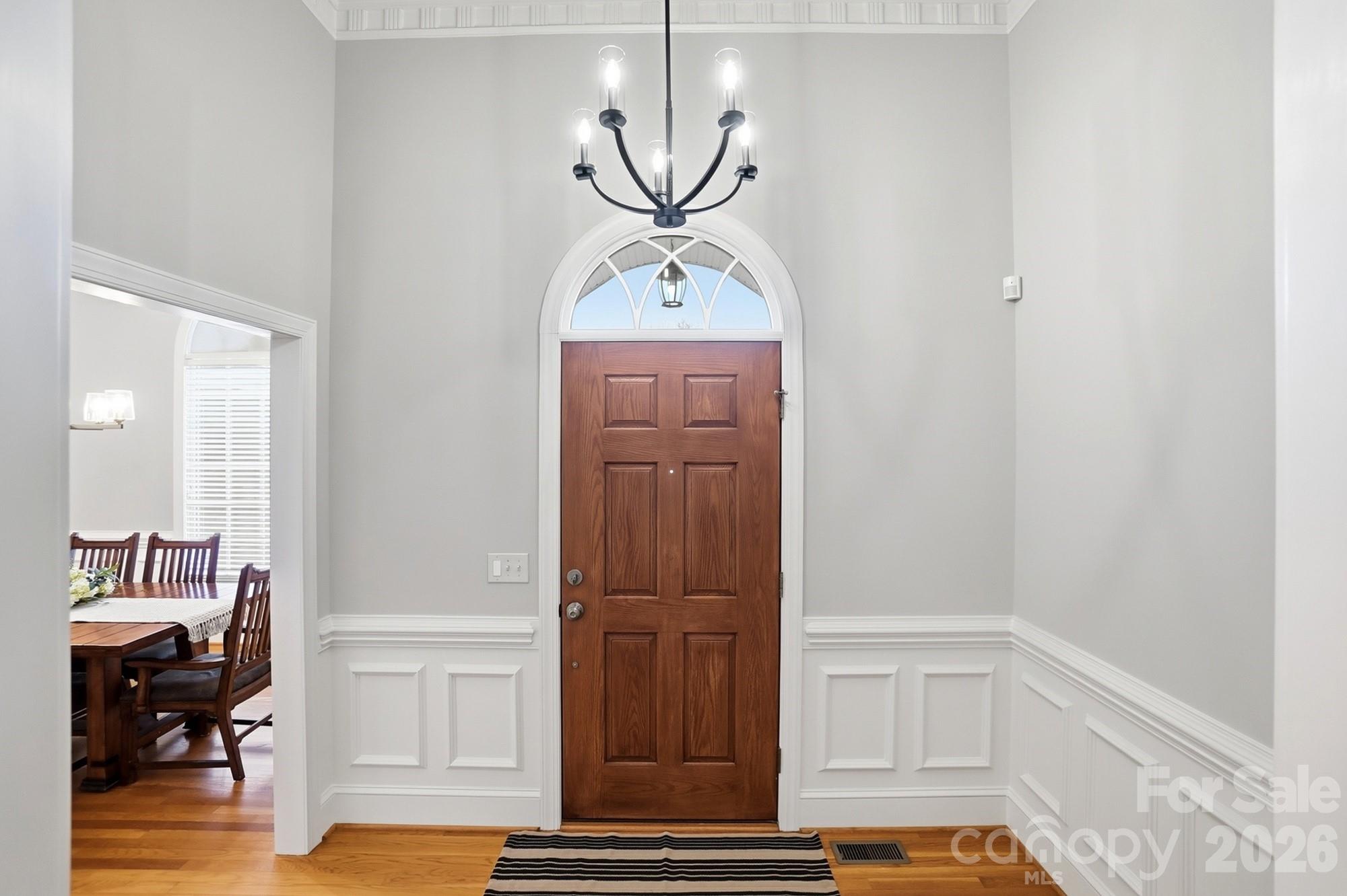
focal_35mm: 15
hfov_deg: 100.4
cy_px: 448
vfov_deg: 77.3
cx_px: 674
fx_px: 561
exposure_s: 1/80
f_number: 6.3
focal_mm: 10
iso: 100
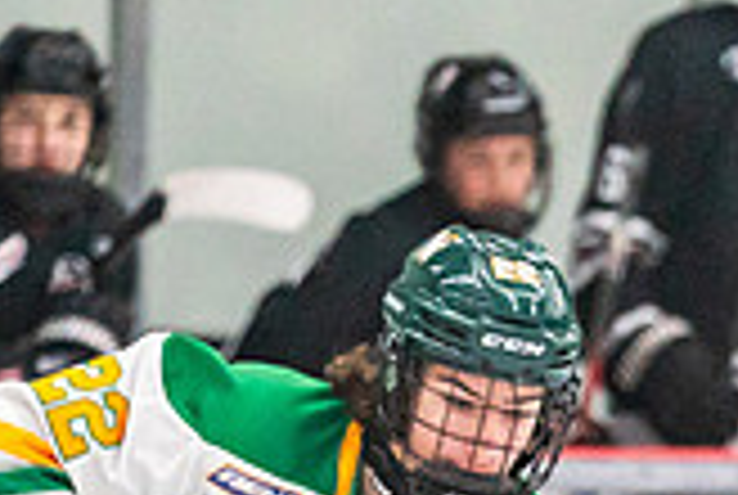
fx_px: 21728
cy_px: 627
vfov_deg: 1.3
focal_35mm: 1058
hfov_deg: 1.9
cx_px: 412
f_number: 2.8
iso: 3200
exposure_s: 1/1250
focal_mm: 200
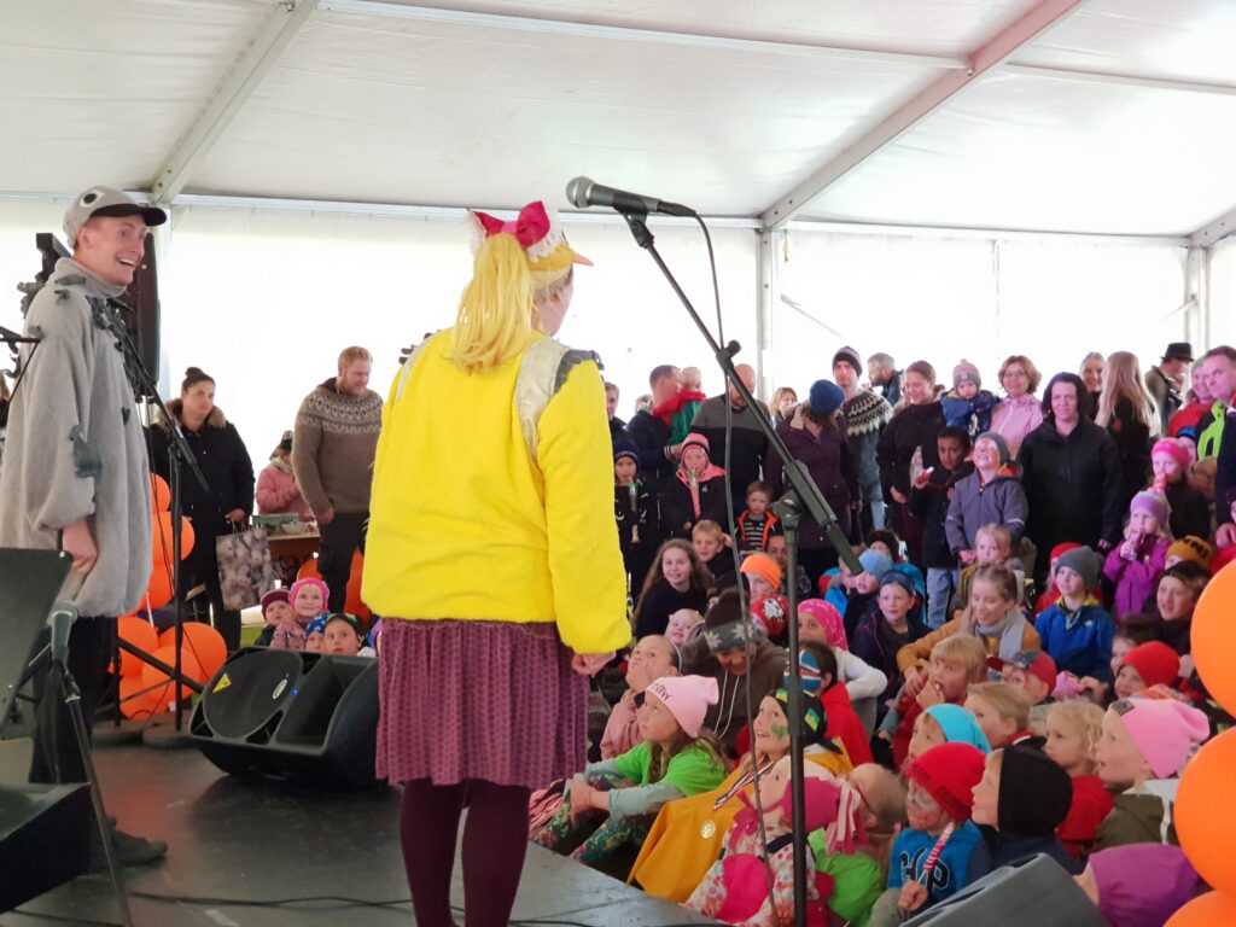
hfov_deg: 36.8
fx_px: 1857
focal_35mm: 52
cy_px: 464
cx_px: 618
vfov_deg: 28.0
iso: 320
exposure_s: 1/33
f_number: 2.4
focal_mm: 6
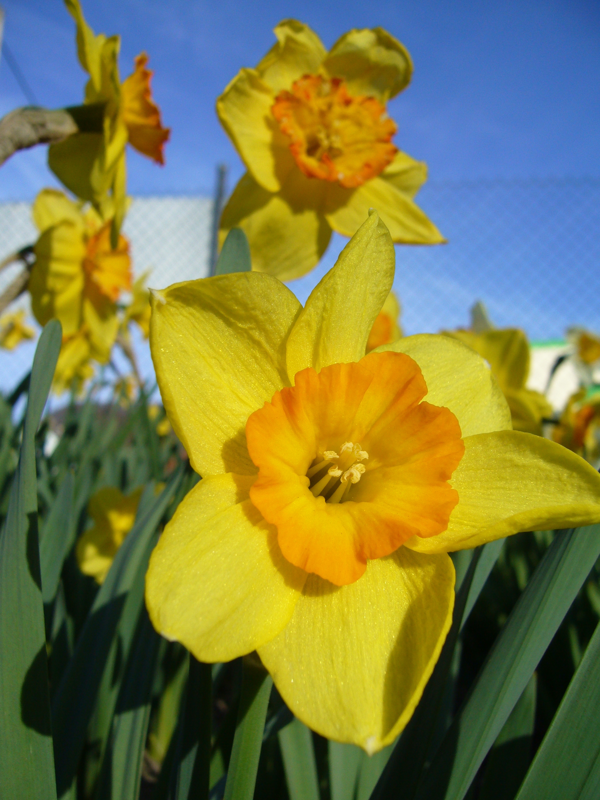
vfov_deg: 52.6
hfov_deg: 40.7
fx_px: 809
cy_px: 400
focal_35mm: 35
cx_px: 300
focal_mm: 5.8
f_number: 5.6
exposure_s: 1/400
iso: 80
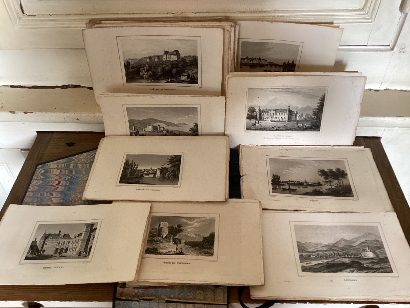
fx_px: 367
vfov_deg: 45.4
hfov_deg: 58.4
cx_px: 205
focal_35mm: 31
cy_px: 154
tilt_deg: -45.0
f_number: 2.4
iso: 160
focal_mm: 3.3
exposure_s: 1/50
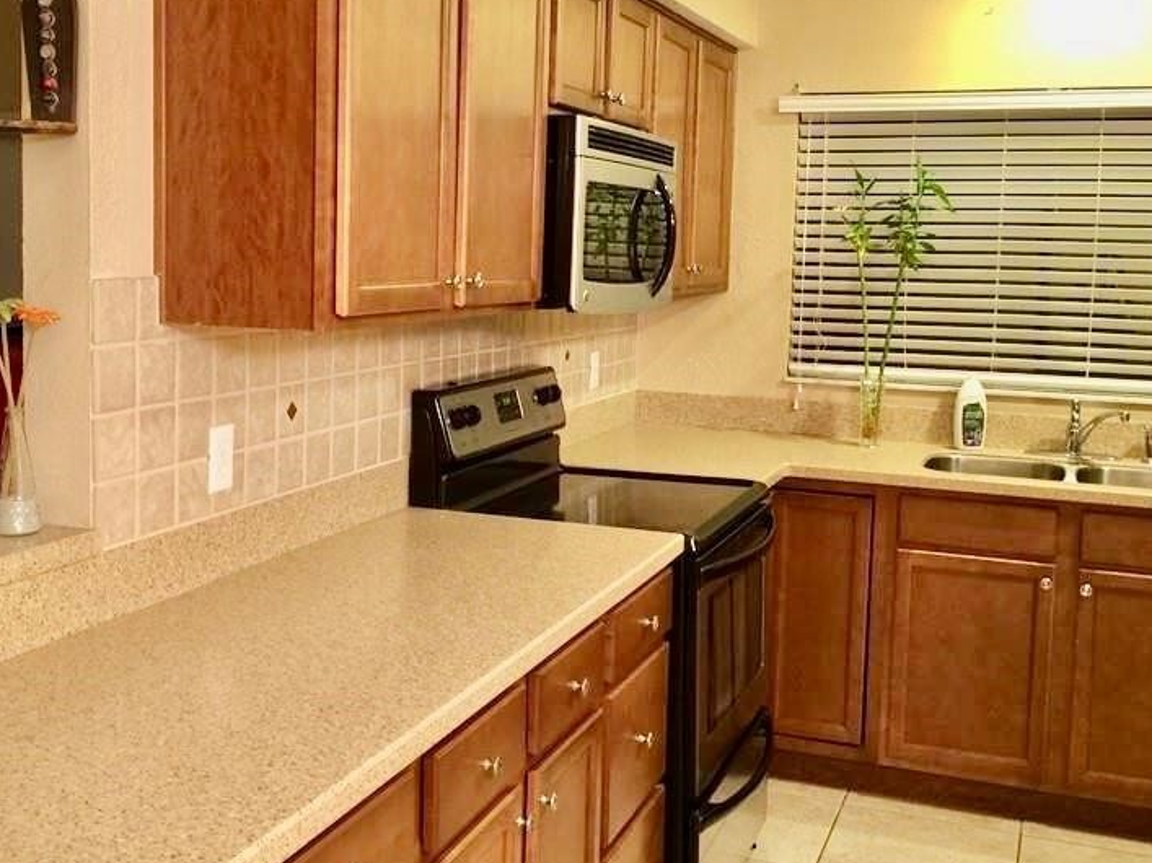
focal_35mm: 42
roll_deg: -2.1
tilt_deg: -5.5
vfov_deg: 34.3
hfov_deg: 44.7
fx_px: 1397
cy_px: 379
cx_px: 518
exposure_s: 1/4
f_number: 2.2
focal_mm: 4.15
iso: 64
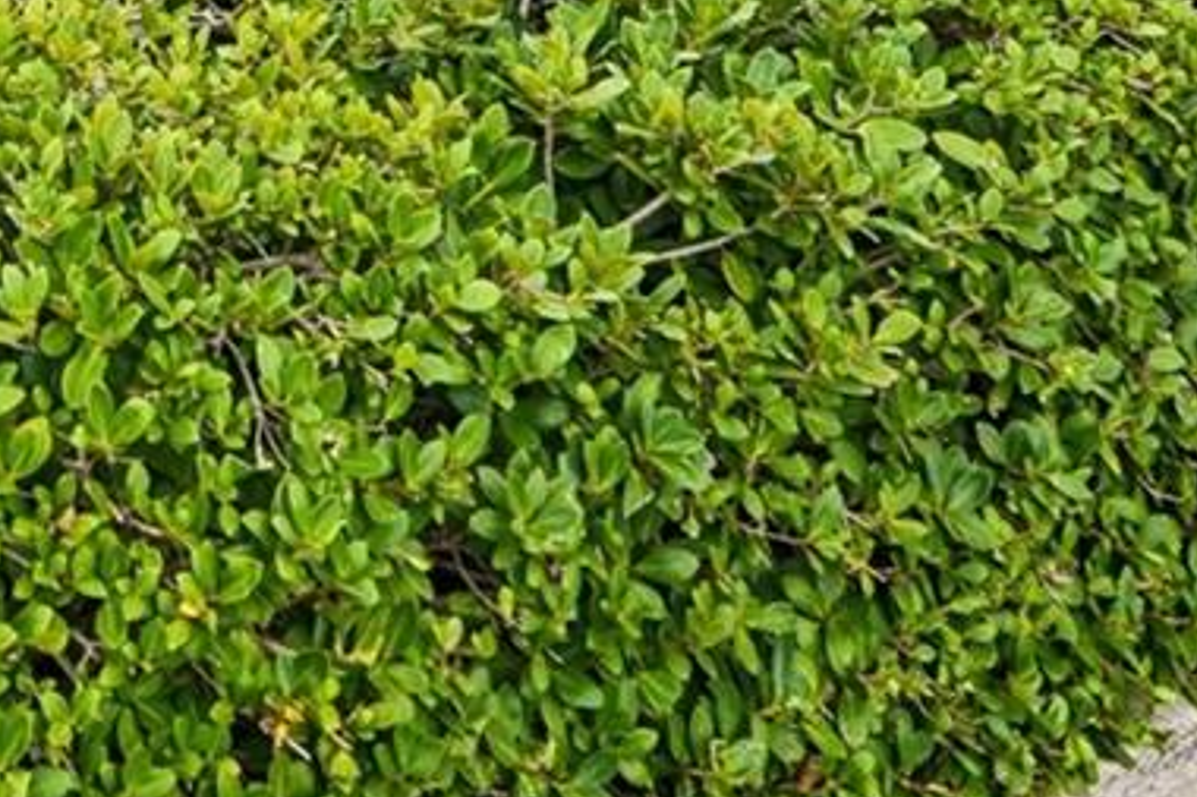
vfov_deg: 15.1
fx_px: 2659
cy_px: -573
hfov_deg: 23.4
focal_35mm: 80
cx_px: -211
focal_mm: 19
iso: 200
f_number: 9
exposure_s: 1/80
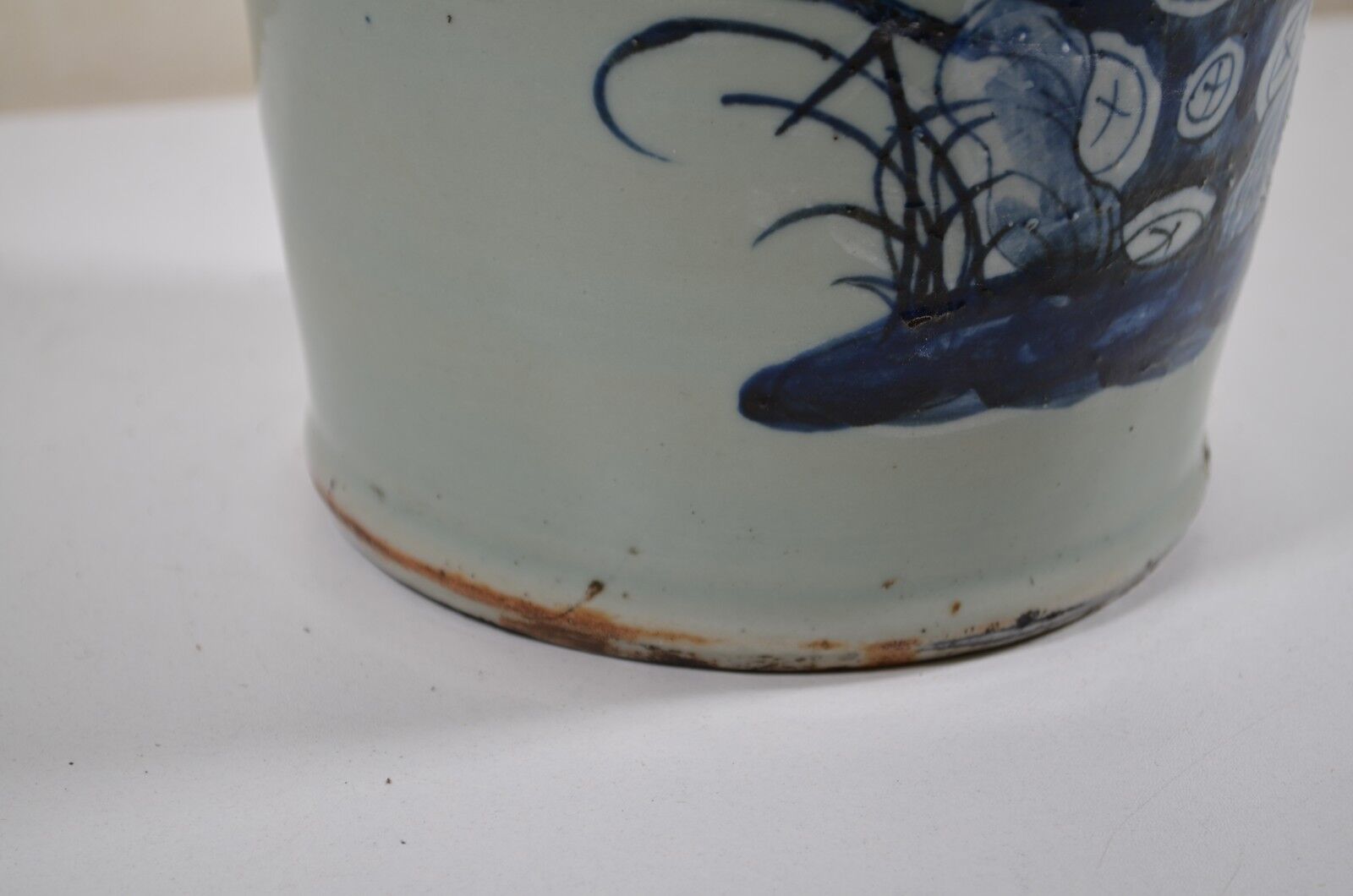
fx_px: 2813
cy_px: 448
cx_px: 676
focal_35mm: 75
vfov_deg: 18.1
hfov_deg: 27.0
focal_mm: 50
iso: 100
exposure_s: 1/50
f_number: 5.6
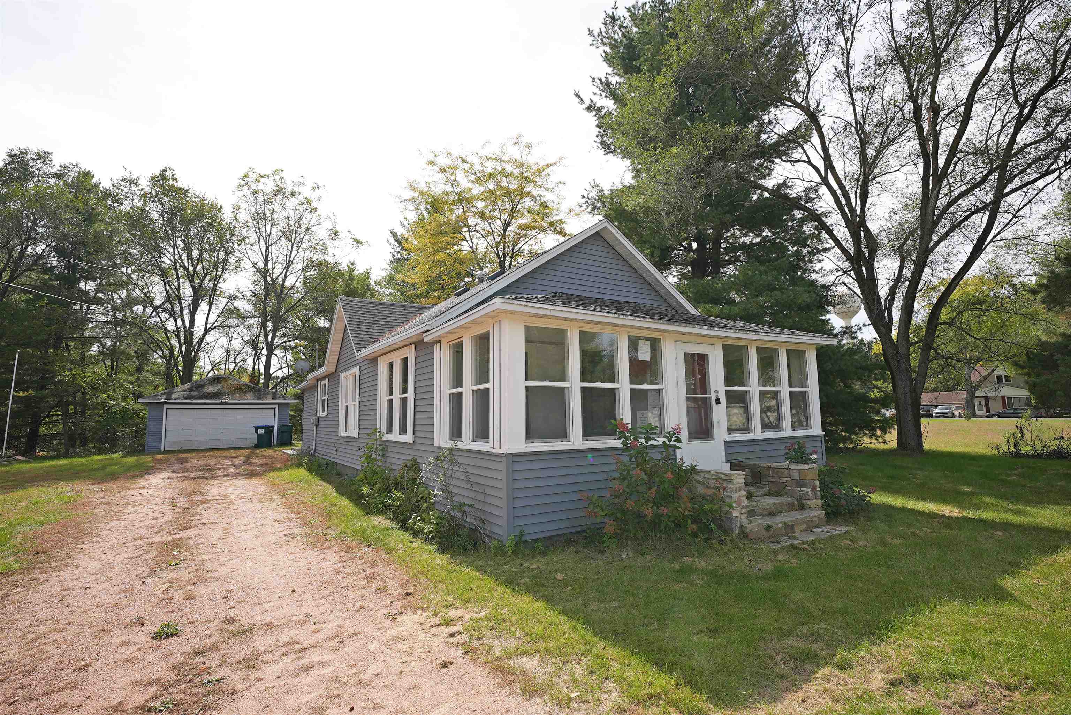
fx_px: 515
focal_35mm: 17
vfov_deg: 69.6
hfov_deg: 92.3
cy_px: 358
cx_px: 536
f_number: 5.6
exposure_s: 1/320
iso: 80
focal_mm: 17.3
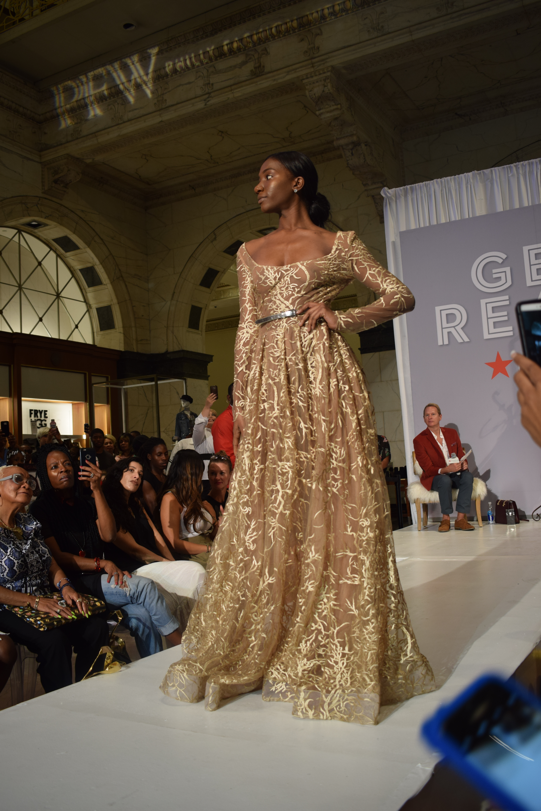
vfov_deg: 57.2
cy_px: 406
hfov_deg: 40.0
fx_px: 744
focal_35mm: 33
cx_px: 270
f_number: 4
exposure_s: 1/60
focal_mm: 22
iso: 400
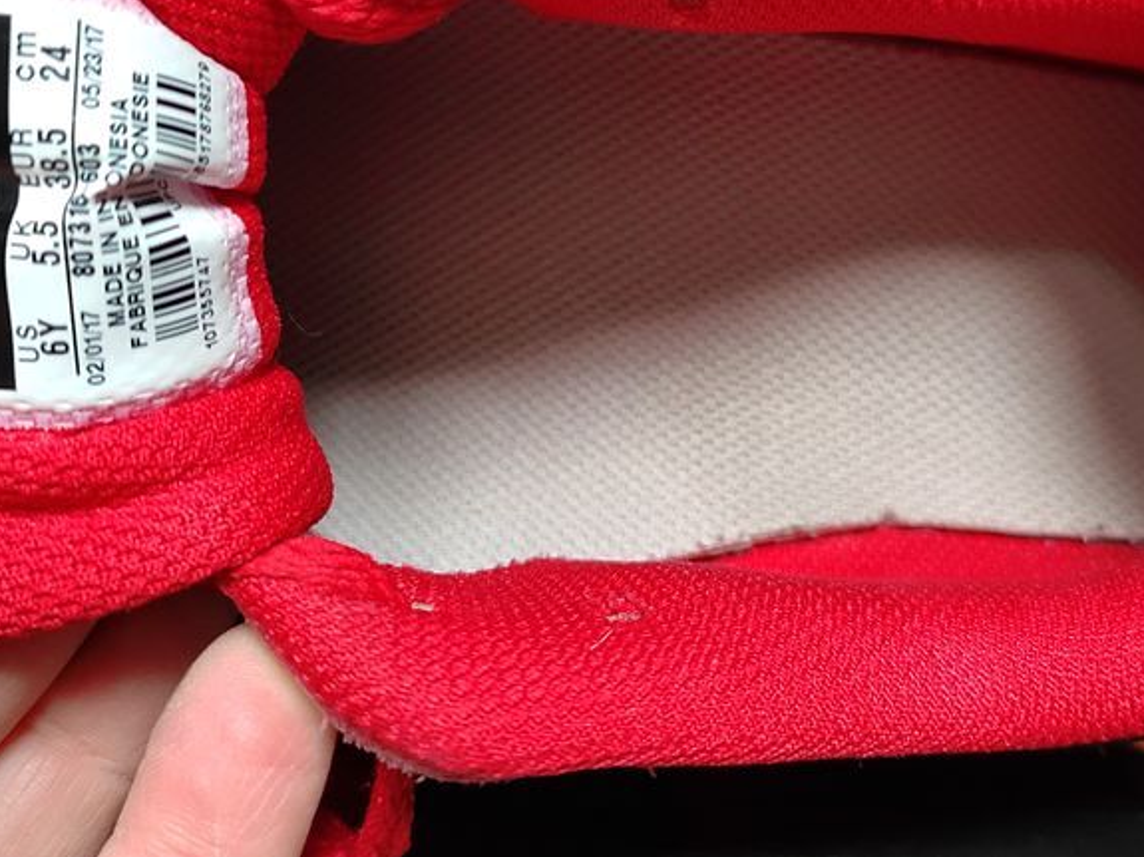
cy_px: 264
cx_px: 569
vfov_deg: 35.5
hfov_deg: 46.8
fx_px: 1322
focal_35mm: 40
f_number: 1.9
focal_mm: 5.52
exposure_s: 1/50
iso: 3397
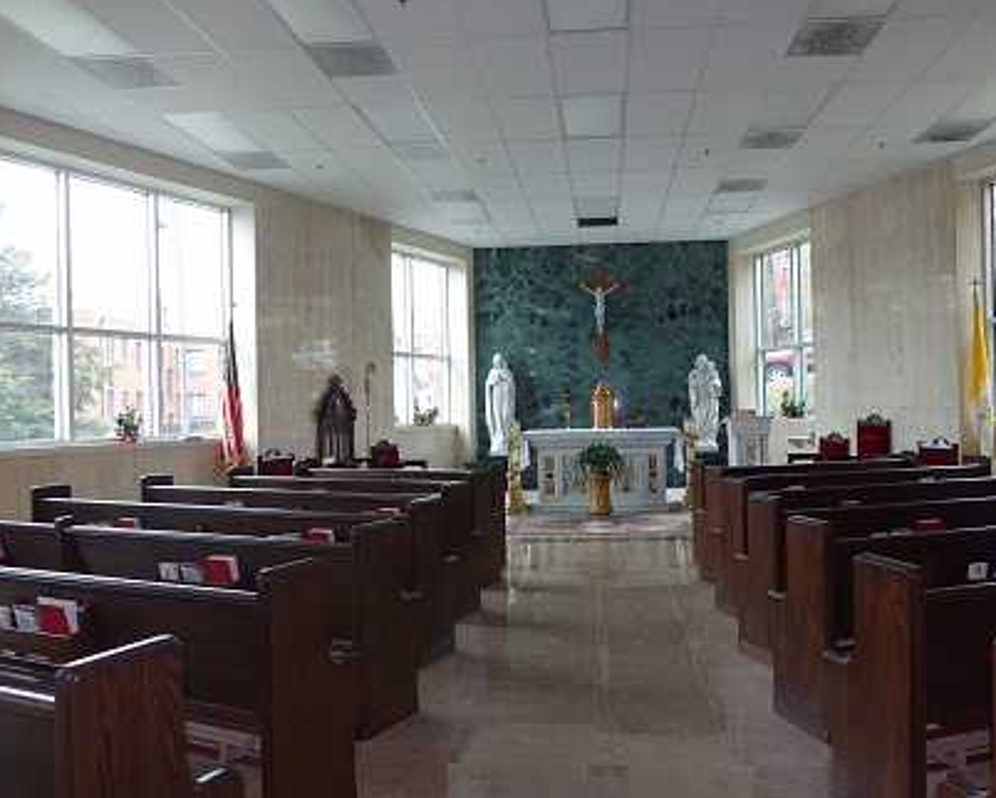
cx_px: 555
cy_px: 403
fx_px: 826
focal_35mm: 28
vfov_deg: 51.6
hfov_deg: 62.0
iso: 125
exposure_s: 1/50
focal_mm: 8.81
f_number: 2.8
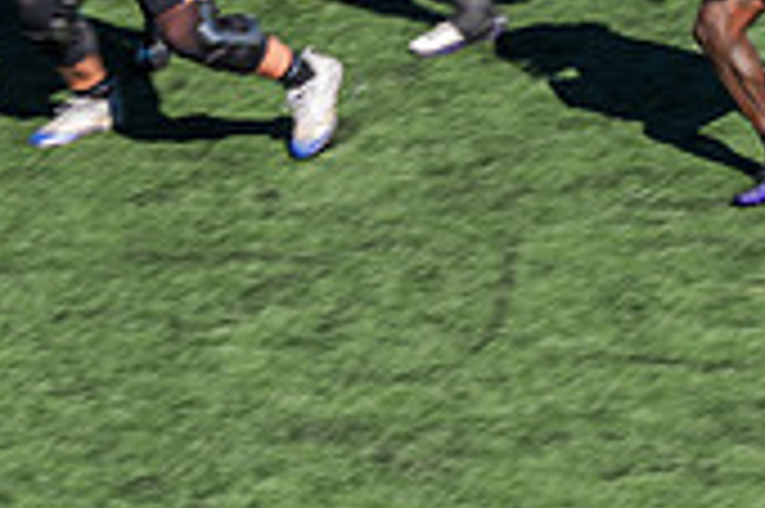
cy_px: 110
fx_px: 15773
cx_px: 412
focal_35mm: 743
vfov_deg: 1.8
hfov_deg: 2.8
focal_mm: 200
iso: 40
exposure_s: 1/80
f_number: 8
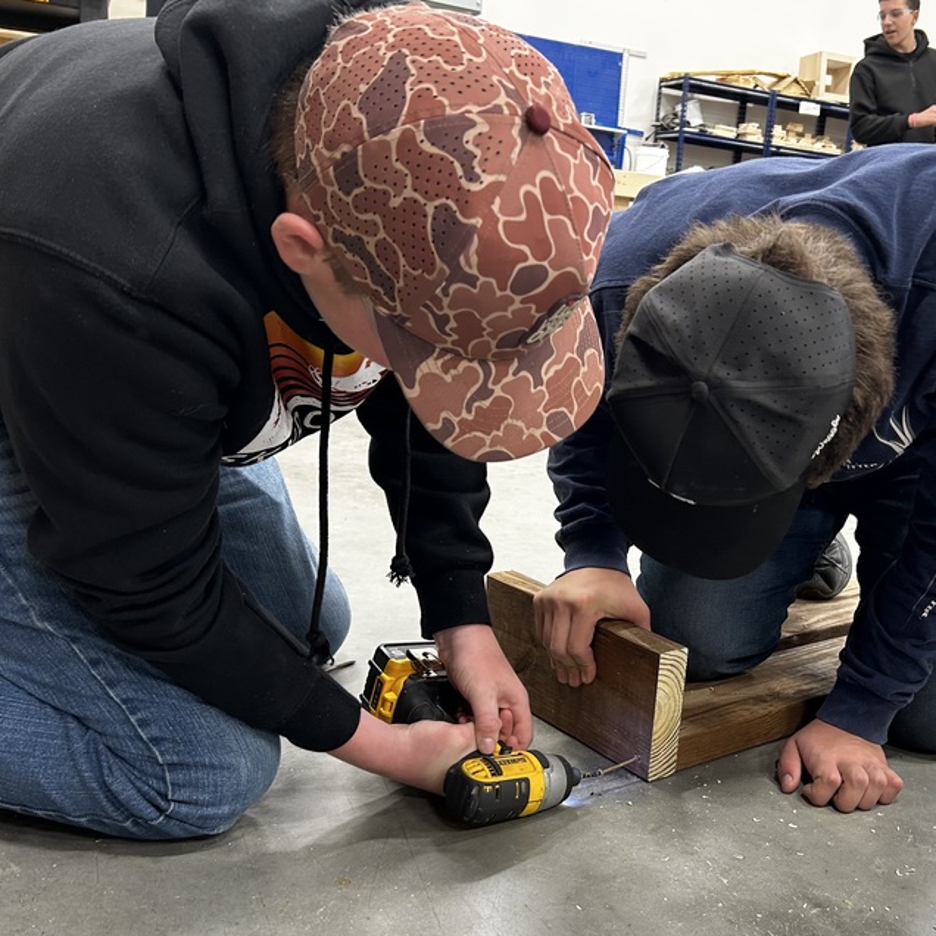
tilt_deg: -14.1
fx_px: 1132
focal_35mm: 37
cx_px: 678
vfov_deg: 44.7
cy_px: 559
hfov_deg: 43.8
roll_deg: -5.4
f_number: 1.5
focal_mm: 5.7
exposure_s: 1/120
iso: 125
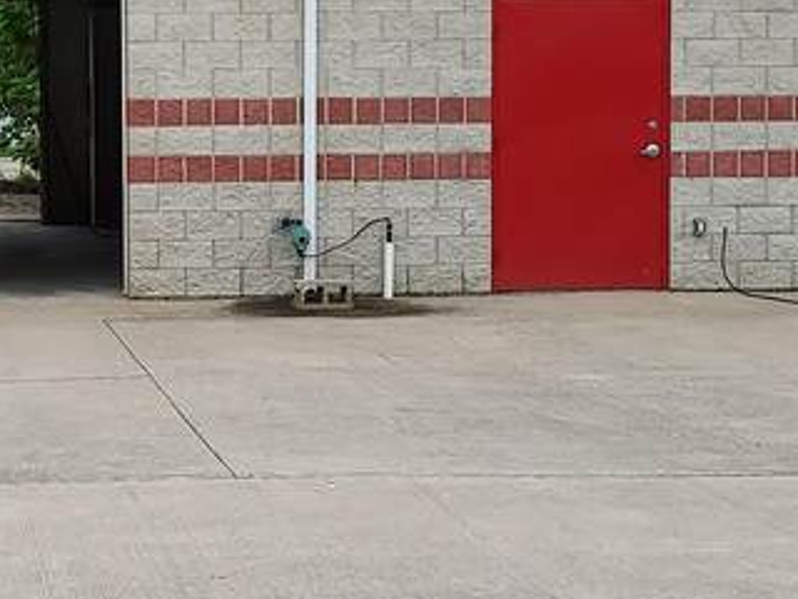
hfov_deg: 20.2
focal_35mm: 96
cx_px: 135
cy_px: 197
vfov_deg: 15.4
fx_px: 2213
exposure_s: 1/120
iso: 40
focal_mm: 4.6
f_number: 1.8
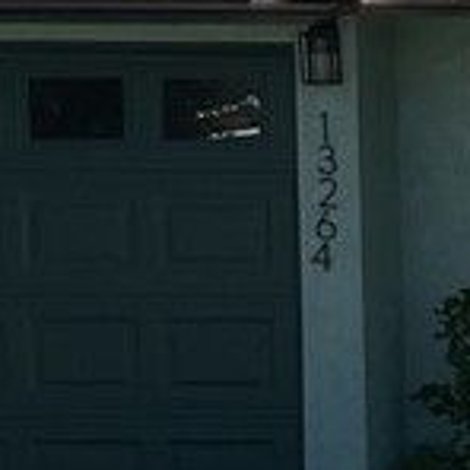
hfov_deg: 8.8
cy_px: 403
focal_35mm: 177
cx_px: 1188
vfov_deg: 9.8
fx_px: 2719
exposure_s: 1/2227
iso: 16
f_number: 1.8
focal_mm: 3
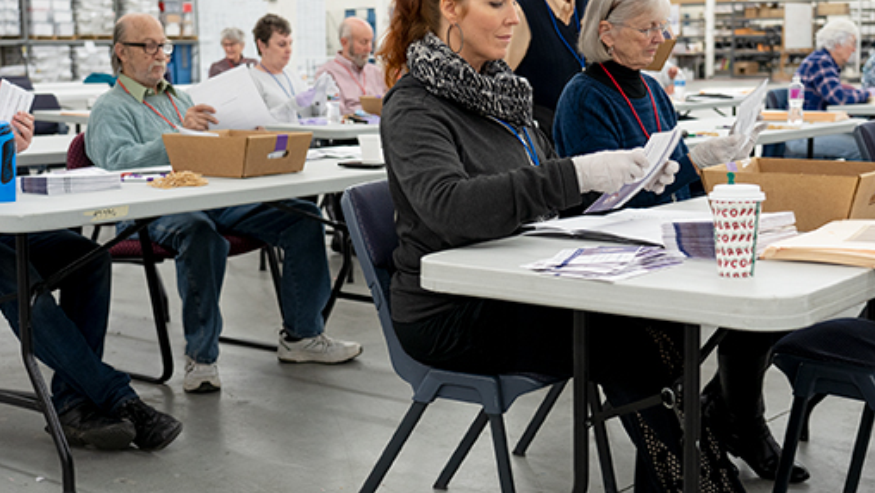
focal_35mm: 52
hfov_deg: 39.8
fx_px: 1207
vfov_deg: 23.1
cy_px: 250
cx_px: 498
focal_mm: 42
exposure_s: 1/80
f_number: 4
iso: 800
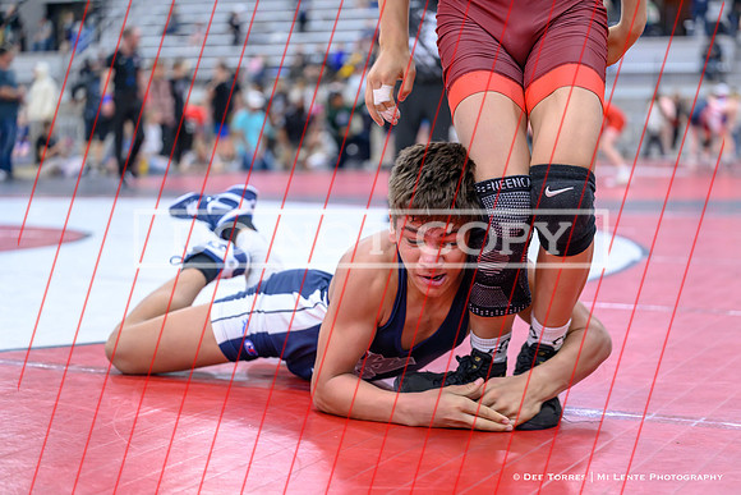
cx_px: 370
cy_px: 248
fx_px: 1441
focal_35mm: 70
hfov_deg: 28.8
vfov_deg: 19.5
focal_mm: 70
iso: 2200
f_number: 2.8
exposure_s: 1/640
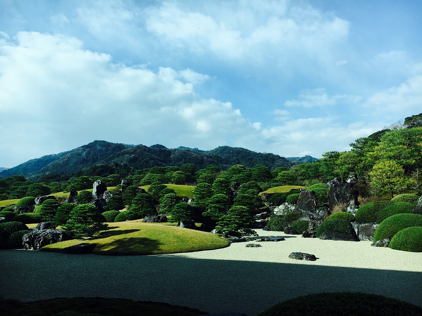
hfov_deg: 61.7
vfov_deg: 48.2
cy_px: 158
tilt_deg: +6.8
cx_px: 211
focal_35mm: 29
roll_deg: +0.5
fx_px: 353
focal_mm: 4.15
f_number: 2.2
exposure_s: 1/986
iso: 25
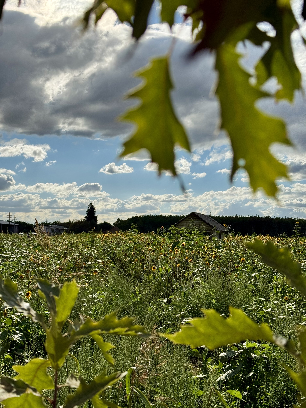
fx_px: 566
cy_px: 204
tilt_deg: +3.8
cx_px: 153
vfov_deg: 39.7
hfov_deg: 30.3
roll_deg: -1.2
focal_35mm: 48
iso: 64
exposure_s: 1/15385
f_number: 1.78
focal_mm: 6.76
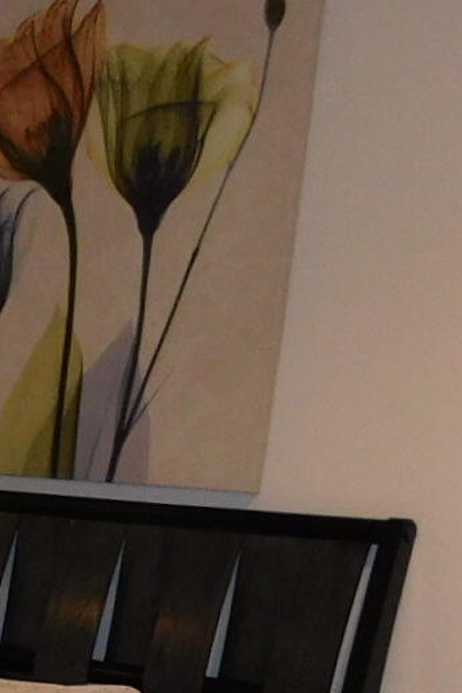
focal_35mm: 106
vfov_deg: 17.3
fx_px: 2040
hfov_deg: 11.7
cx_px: -444
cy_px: 1055
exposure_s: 1/30
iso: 200
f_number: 3
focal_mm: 4
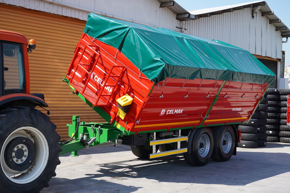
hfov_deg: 38.2
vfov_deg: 26.0
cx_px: 145
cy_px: 96
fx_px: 419
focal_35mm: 52
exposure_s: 1/320
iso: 200
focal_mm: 52
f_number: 7.1
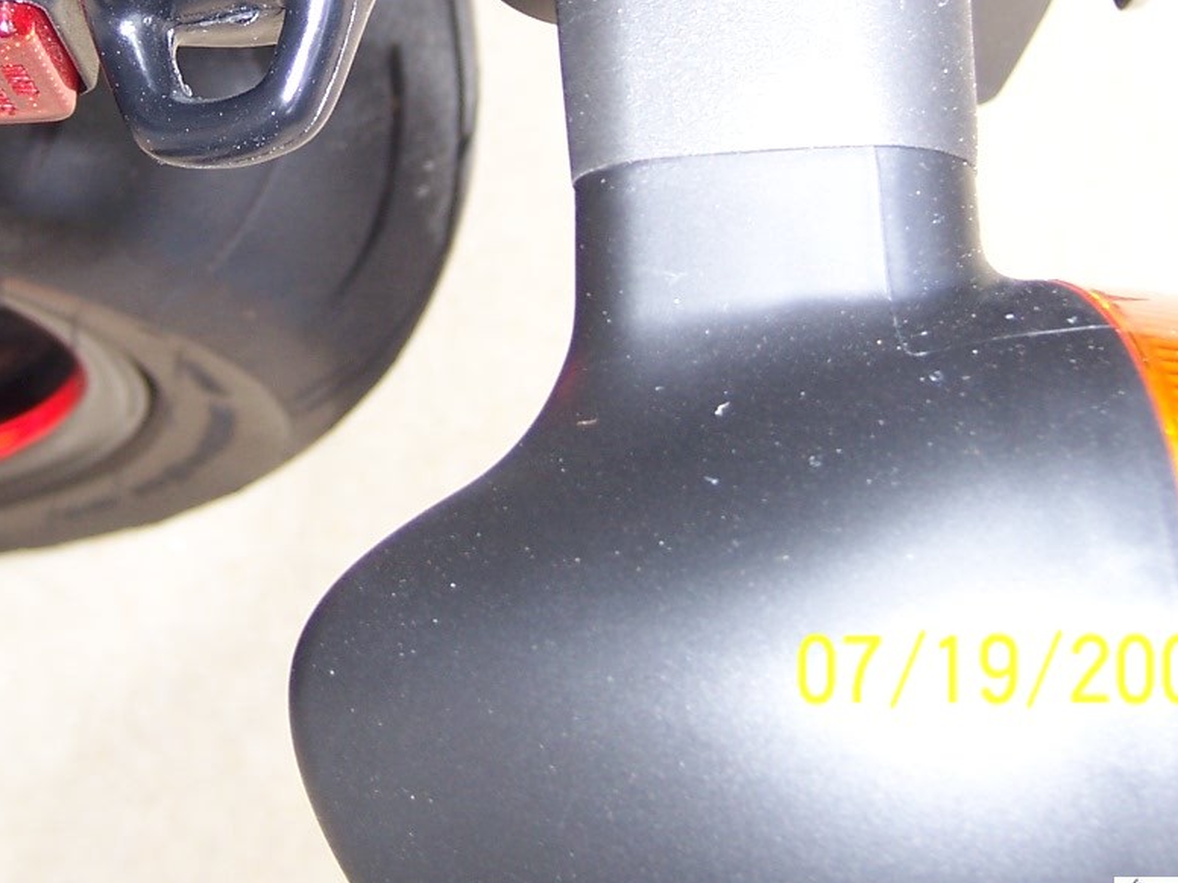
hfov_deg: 26.4
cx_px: 199
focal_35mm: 72
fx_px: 2450
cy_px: 32
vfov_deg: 19.9
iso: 80
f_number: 2.8
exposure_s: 1/160
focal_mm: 6.2
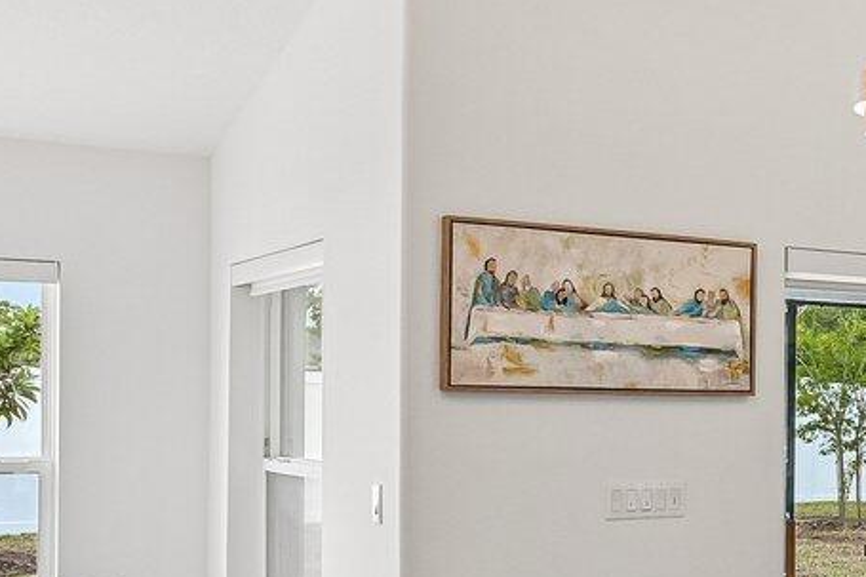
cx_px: 1176
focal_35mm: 63
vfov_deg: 21.4
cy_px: 441
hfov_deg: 26.3
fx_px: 1515
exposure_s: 1/15
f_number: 8
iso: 250
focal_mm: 14
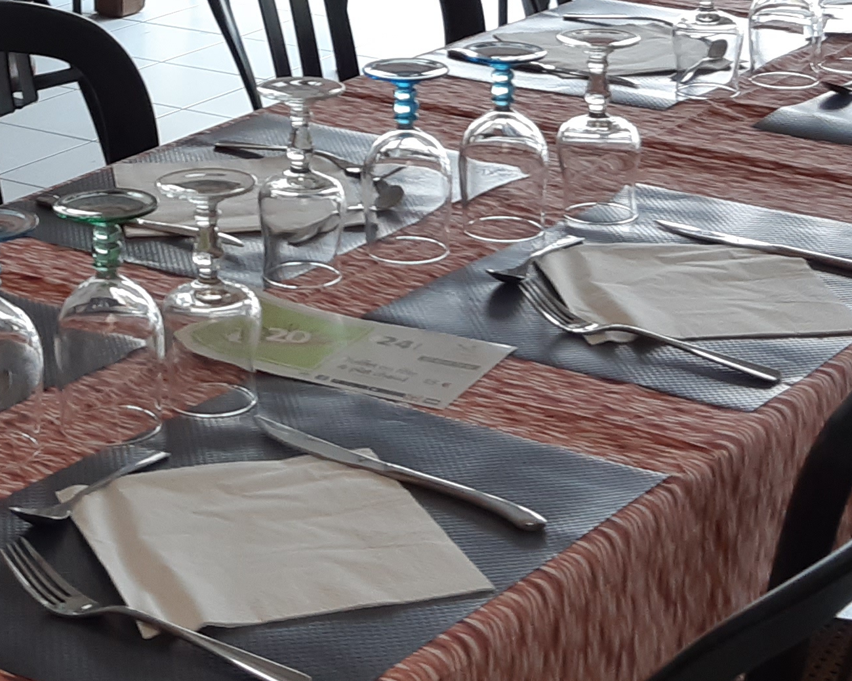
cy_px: -119
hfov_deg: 21.0
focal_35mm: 90
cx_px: 140
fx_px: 2269
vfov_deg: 16.4
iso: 64
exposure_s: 1/50
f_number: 1.7
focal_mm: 3.92
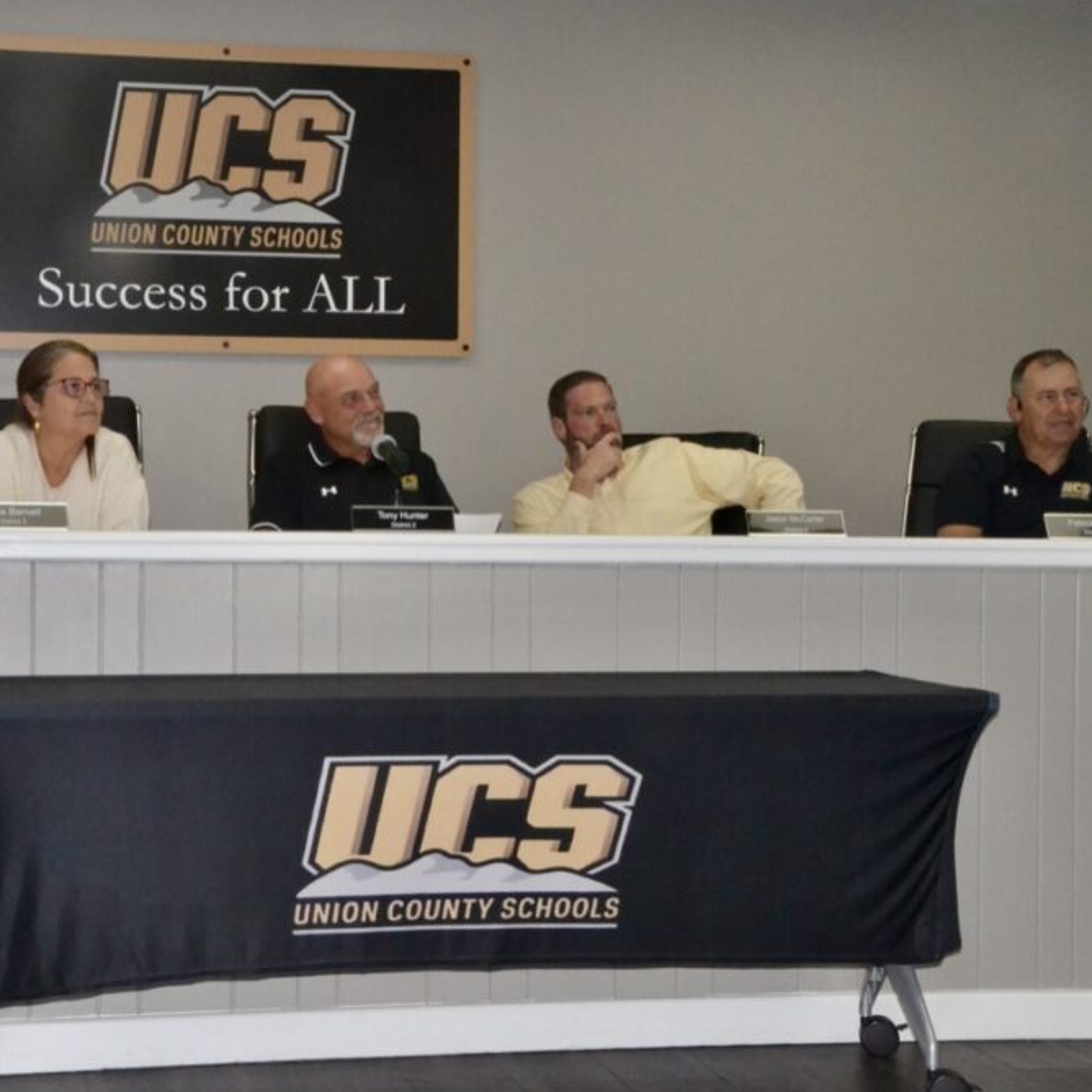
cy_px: 543
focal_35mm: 57
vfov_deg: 30.2
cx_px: 374
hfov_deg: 30.0
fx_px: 2022
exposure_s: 1/60
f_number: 22
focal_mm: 29
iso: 3200
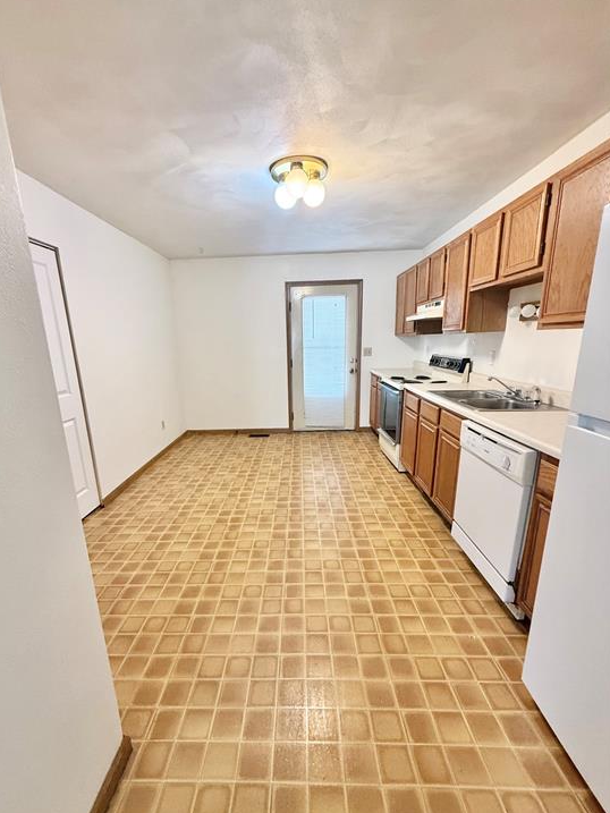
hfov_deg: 81.7
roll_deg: +1.8
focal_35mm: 15
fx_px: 352
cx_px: 287
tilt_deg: -13.7
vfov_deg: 98.1
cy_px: 427
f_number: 2.2
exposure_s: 1/60
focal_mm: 2.22
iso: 500
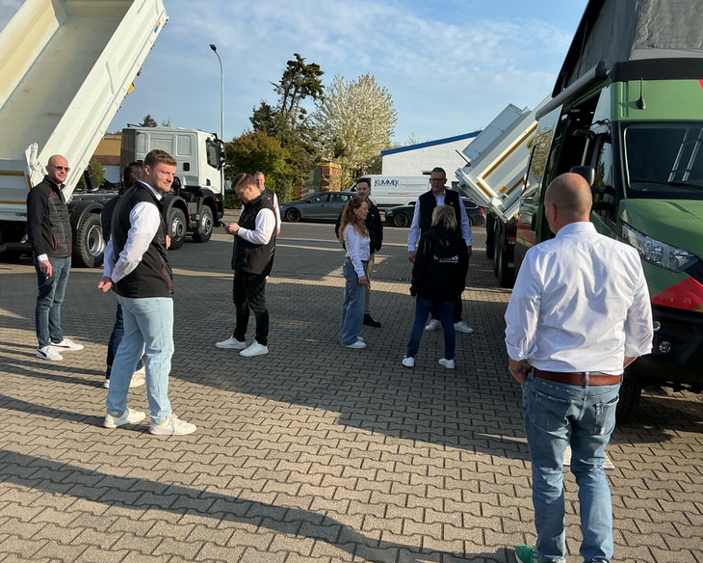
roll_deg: -2.0
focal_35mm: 31
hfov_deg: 57.2
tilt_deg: -8.9
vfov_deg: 47.1
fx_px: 645
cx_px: 361
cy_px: 284
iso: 25
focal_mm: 3
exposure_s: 1/1144
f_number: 1.8
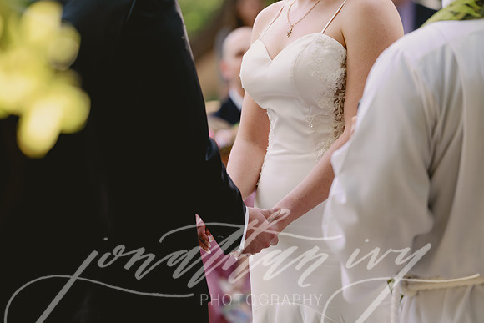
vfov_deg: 6.9
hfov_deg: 10.3
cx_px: 242
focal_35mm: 200
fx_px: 2689
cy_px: 162
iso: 200
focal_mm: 200
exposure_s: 1/160
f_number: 4
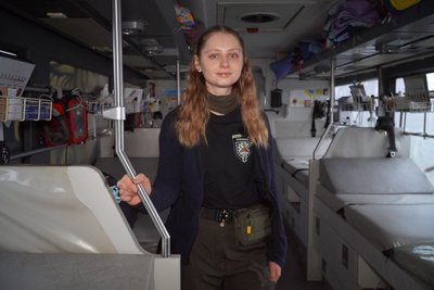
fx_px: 362
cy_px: 145
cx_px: 217
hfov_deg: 61.9
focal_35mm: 30
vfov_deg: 43.6
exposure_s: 1/100
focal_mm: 20
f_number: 4
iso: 6400
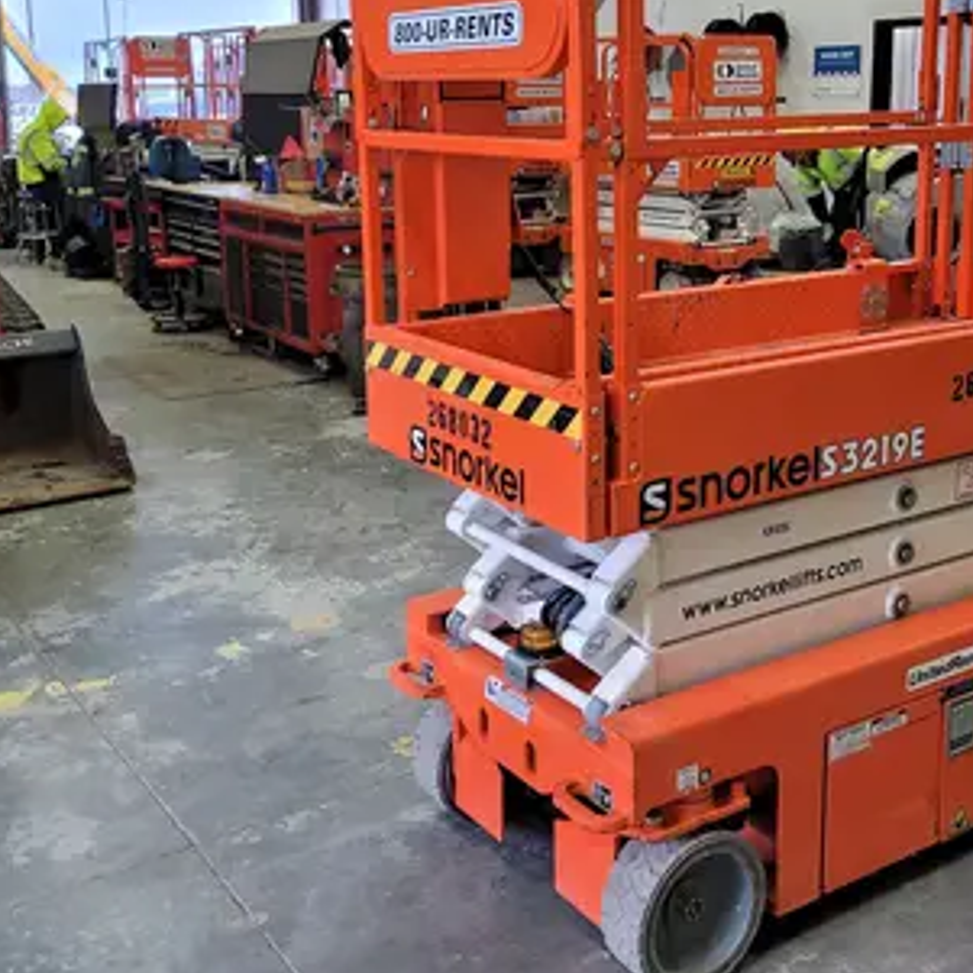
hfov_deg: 39.9
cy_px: 351
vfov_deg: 39.7
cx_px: 585
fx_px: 1336
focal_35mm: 42
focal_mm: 5.4
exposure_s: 1/120
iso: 250
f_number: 1.8
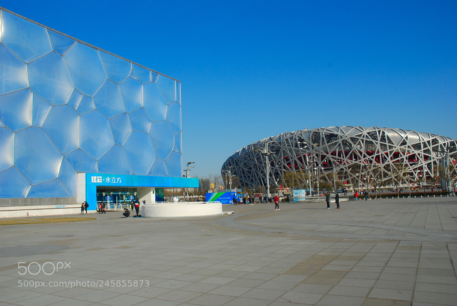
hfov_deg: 67.3
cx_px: 228
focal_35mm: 27
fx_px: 343
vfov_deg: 48.0
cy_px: 153
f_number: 10
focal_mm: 18
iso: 100
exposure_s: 1/200
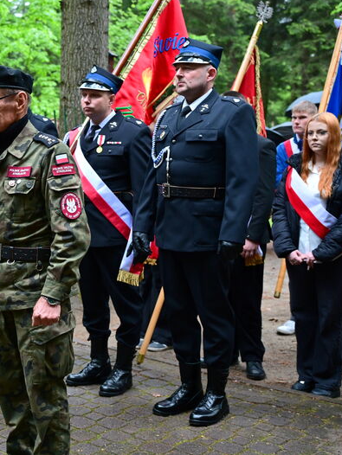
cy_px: 226
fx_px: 750
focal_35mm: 57
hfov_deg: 24.5
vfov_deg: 33.8
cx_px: 0
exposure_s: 1/125
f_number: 4
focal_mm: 39
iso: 1000
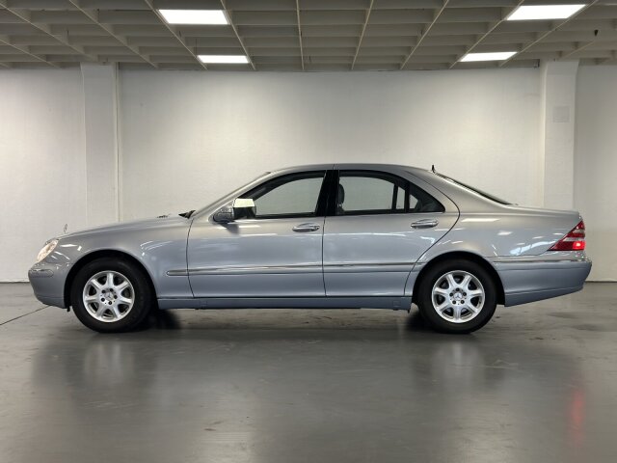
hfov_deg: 39.7
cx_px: 308
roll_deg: -0.8
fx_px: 856
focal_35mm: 48
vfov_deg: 30.3
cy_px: 232
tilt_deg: -3.1
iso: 64
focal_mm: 6.86
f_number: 1.78
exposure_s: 1/50
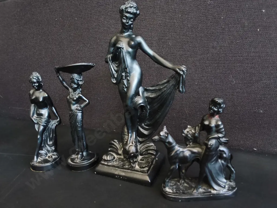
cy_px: 104
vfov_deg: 51.4
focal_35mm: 27
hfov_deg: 65.3
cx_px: 138
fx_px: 216
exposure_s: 1/100
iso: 500
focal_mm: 2.87
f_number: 2
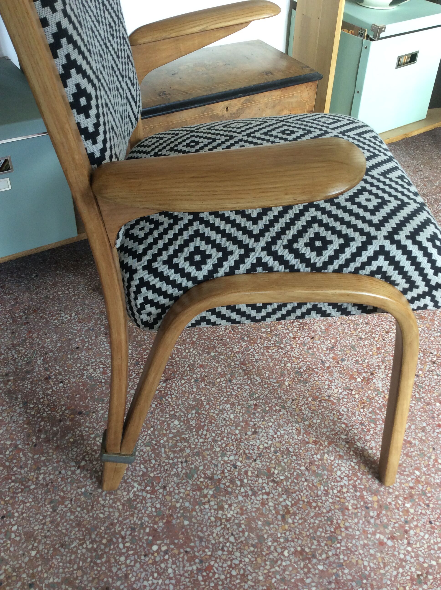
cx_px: 220
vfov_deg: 56.9
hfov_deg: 44.1
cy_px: 295
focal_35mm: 32
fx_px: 545
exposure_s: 1/25
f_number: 2.4
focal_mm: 3.3
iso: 50
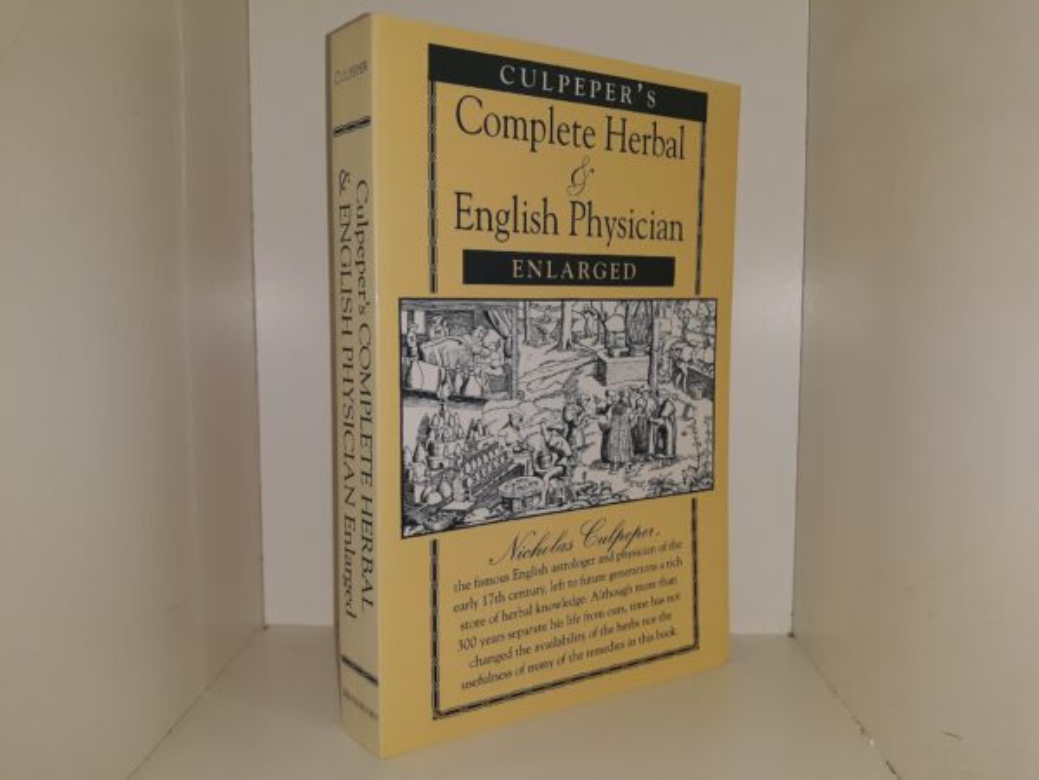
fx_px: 840
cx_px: 520
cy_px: 390
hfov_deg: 63.4
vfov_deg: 49.7
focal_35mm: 28
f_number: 1.7
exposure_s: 1/253
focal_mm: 3.7
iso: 40
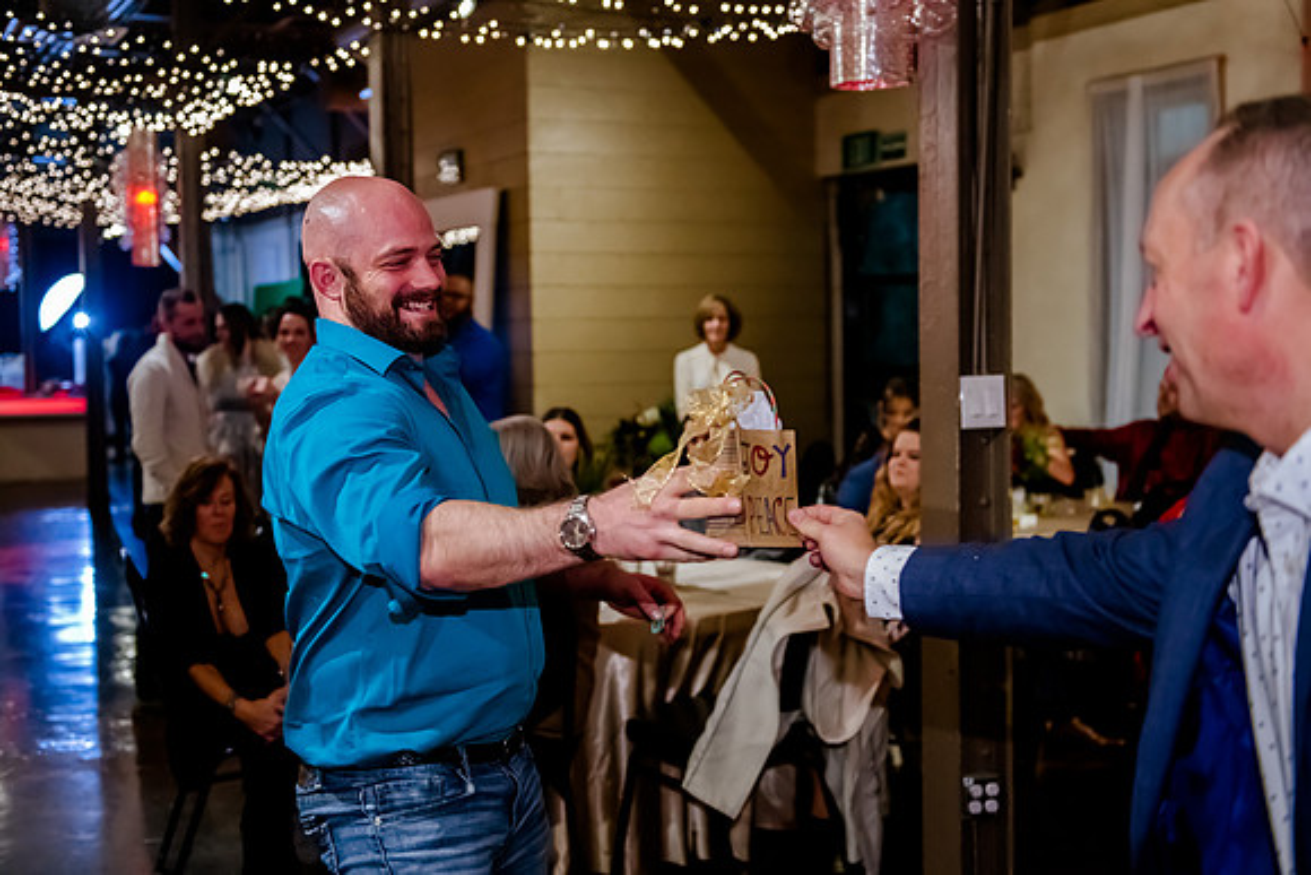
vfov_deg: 27.7
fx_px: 1773
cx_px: 600
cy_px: 411
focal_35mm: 49
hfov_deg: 40.6
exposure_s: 1/200
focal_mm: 44
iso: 5000
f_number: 2.8
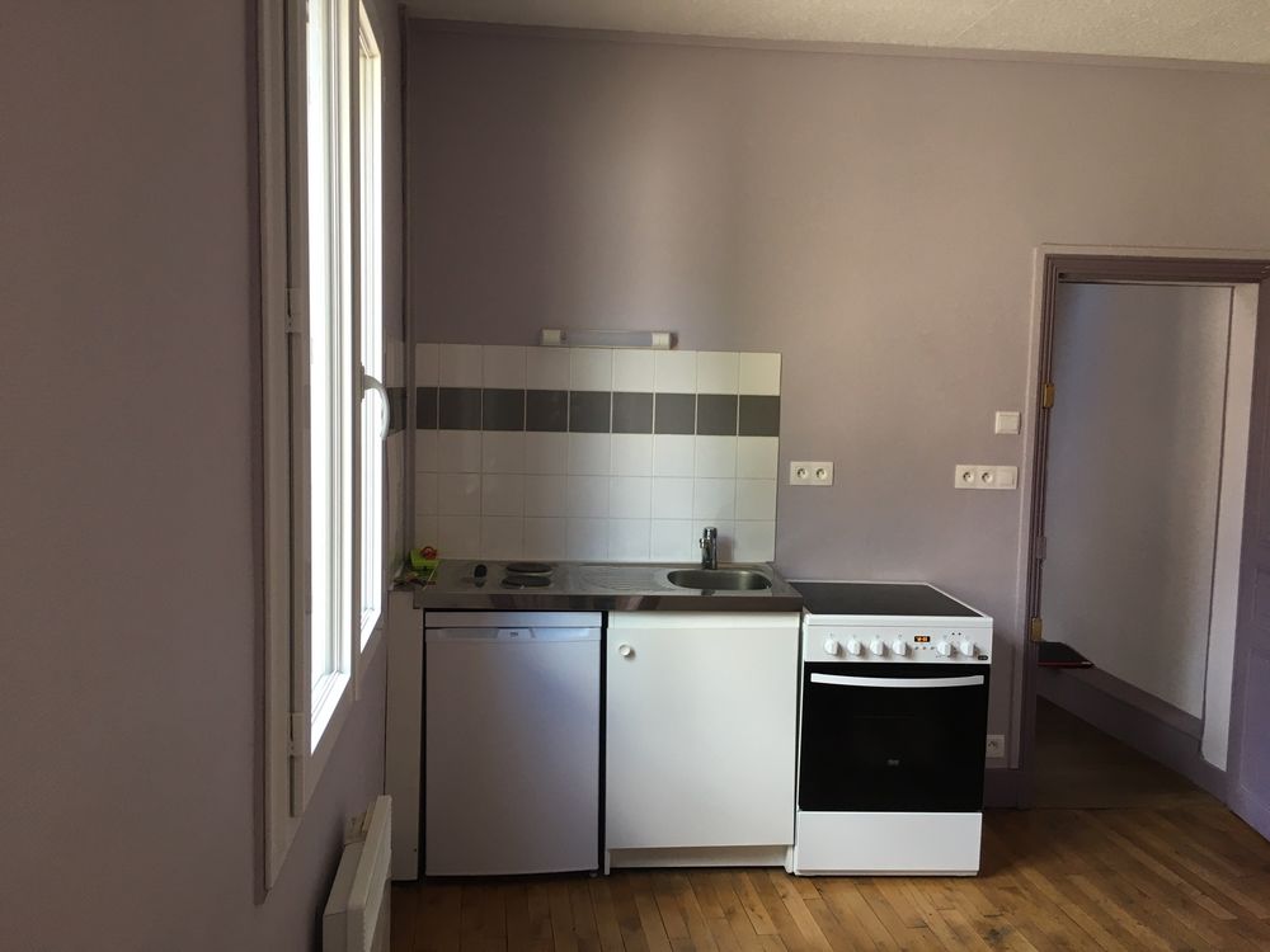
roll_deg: -1.4
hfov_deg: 61.7
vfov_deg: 48.2
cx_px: 635
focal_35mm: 29
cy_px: 476
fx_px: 1064
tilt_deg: -4.3
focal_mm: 4.15
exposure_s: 1/33
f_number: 2.2
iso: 40
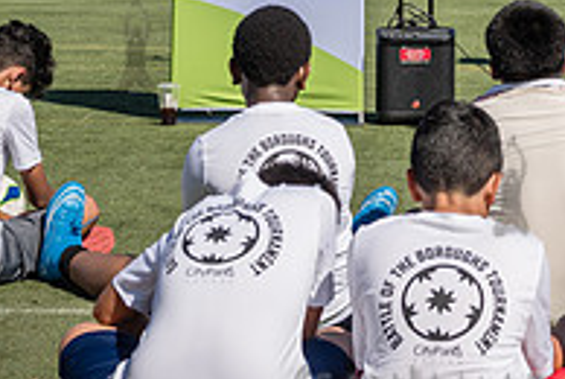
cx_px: 510
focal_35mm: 114
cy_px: -98
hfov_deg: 17.6
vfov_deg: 11.8
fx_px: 1792
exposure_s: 1/2000
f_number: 4.5
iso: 250
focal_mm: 38
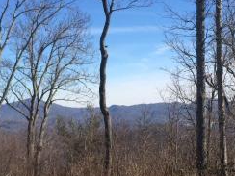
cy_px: 98
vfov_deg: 21.3
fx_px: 468
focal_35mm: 69
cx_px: 119
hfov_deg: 28.2
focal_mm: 4.15
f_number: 2.2
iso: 32
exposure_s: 1/1786
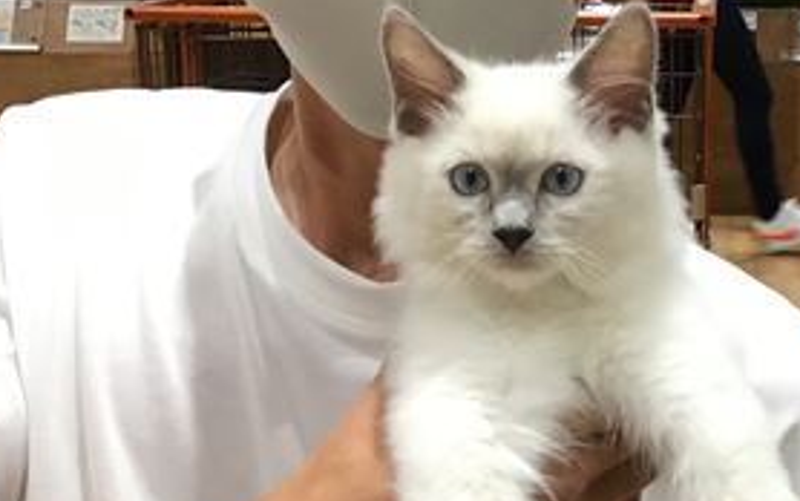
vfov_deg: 18.3
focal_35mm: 71
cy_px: 173
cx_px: 639
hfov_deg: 28.4
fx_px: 1549
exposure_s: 1/30
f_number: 2.4
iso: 80
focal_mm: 3.3
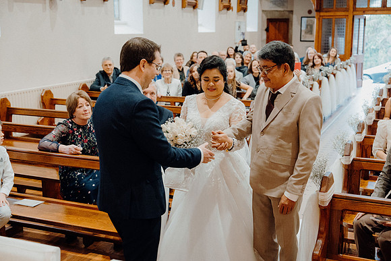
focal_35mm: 45
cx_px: 196
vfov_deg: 29.9
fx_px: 489
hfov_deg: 43.6
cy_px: 130
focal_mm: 45
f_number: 3.5
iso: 4000
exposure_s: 1/160
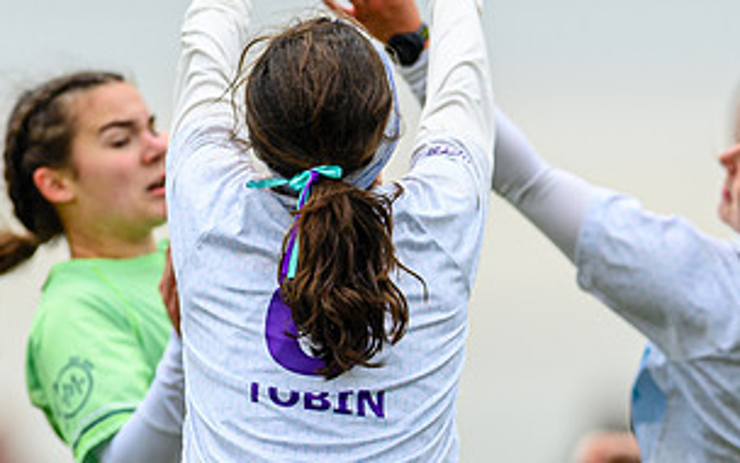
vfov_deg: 1.0
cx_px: 500
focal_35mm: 1373
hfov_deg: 1.5
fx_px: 27690
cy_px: 437
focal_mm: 400
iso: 320
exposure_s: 1/1250
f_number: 3.2
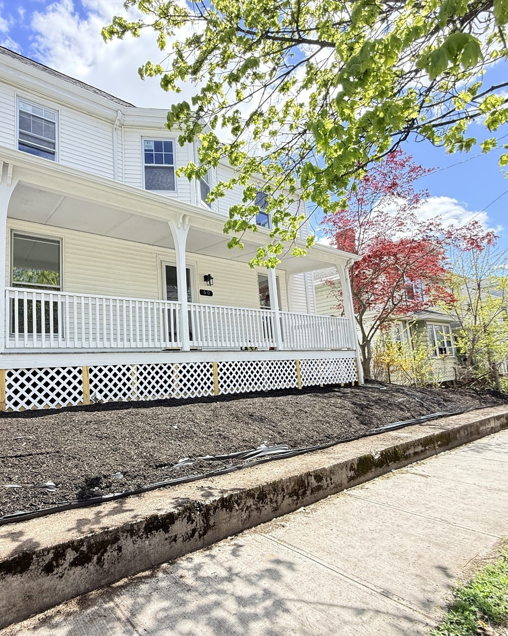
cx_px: 189
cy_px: 330
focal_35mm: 19
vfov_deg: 83.3
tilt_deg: +6.2
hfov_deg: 69.7
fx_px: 357
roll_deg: +2.9
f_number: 2.2
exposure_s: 1/482
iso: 64
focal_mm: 2.22
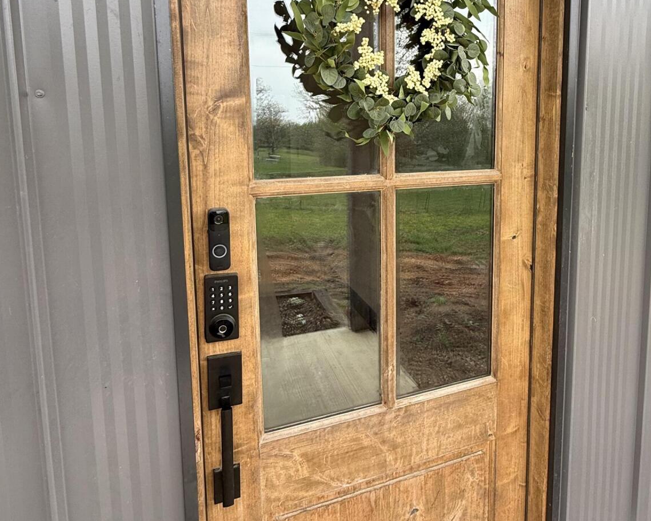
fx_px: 462
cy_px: 182
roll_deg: +1.1
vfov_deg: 57.7
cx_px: 397
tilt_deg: -4.4
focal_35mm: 24
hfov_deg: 69.4
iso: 50
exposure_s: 1/99
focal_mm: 2.22
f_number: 2.2
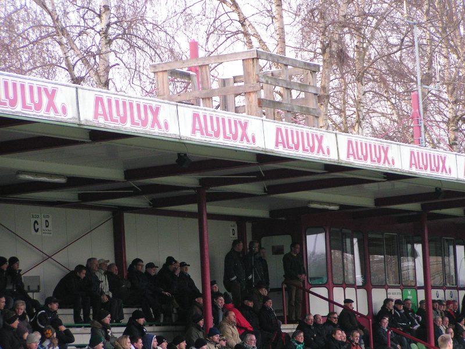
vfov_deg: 8.6
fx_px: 2310
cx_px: 232
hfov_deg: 11.5
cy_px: 174
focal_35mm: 172
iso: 160
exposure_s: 1/200
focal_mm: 26.3
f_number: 3.5
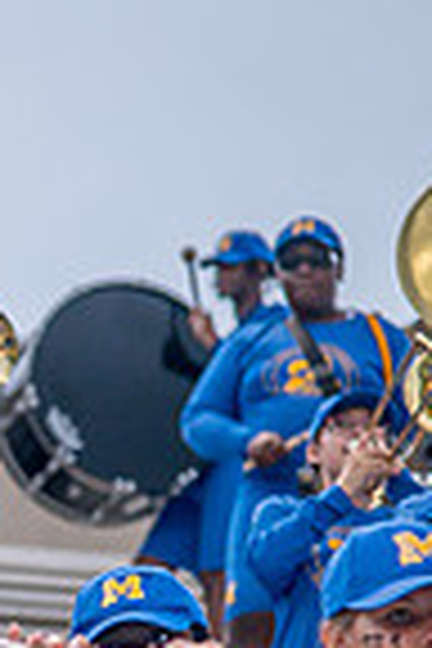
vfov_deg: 5.5
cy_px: 508
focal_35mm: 375
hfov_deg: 3.7
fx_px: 6749
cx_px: -25
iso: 400
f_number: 4
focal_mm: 120
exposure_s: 1/200
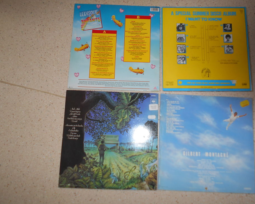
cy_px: 103
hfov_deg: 62.1
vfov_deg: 51.5
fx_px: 211
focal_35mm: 28
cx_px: 140
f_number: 3.2
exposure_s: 1/25
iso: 80
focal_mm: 4.6
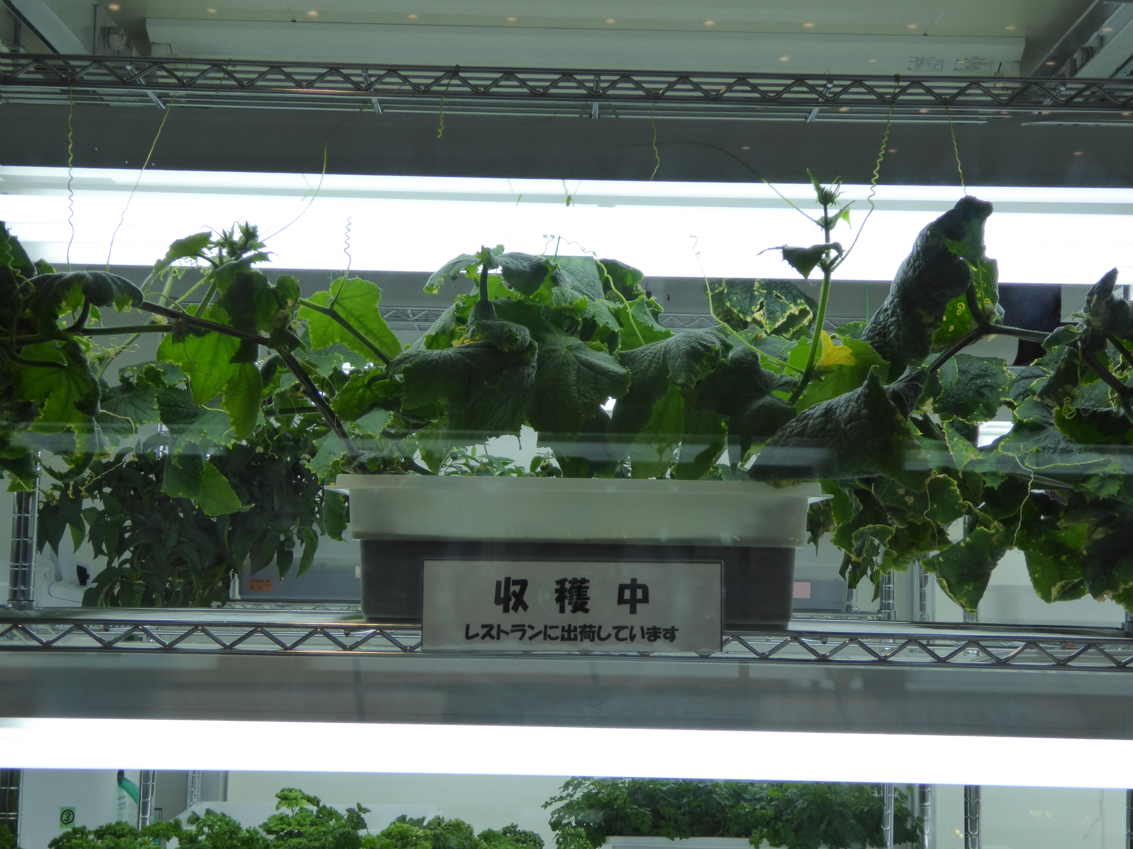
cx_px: 566
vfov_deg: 22.6
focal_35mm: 65
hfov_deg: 29.8
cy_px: 424
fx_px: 2127
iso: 200
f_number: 4.3
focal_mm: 10.9
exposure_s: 1/160
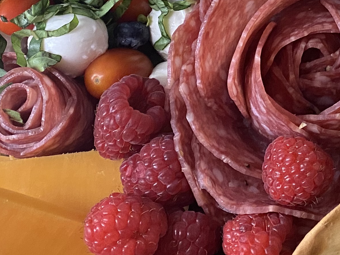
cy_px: -115
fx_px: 864
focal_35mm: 88
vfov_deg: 15.6
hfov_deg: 21.4
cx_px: 350
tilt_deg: -65.3
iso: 400
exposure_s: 1/40
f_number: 1.8
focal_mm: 4.25
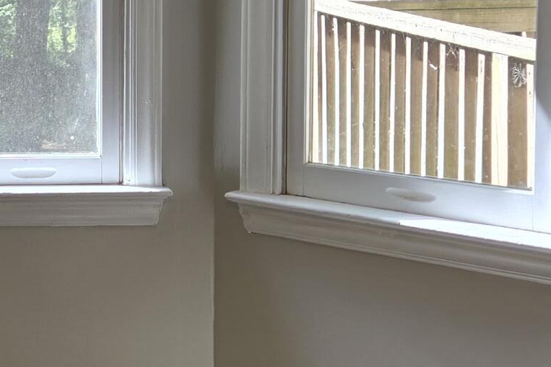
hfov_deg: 20.3
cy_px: 41
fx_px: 1439
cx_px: -111
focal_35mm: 94
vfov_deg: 14.4
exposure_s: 1/120
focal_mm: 5.4
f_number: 1.8
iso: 25
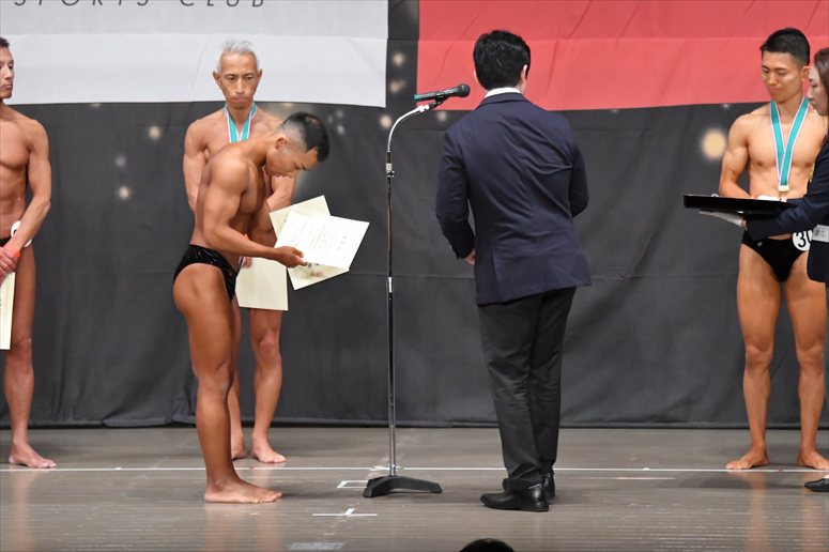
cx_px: 414
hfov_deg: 10.2
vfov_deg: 6.8
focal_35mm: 202
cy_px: 276
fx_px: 4649
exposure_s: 1/400
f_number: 5.6
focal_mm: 135
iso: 6400
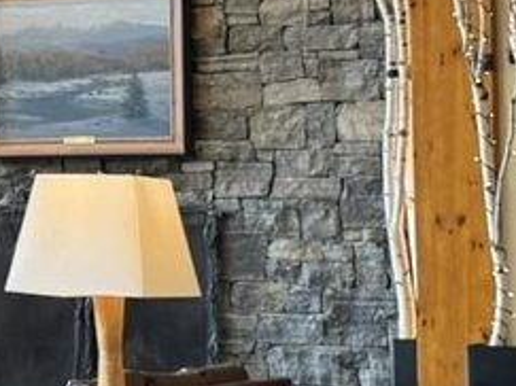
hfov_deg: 11.6
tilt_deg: +2.6
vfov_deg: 9.4
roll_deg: +0.3
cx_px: -420
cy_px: 85
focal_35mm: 158
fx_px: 2354
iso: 160
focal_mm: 6.76
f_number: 1.78
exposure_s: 1/60
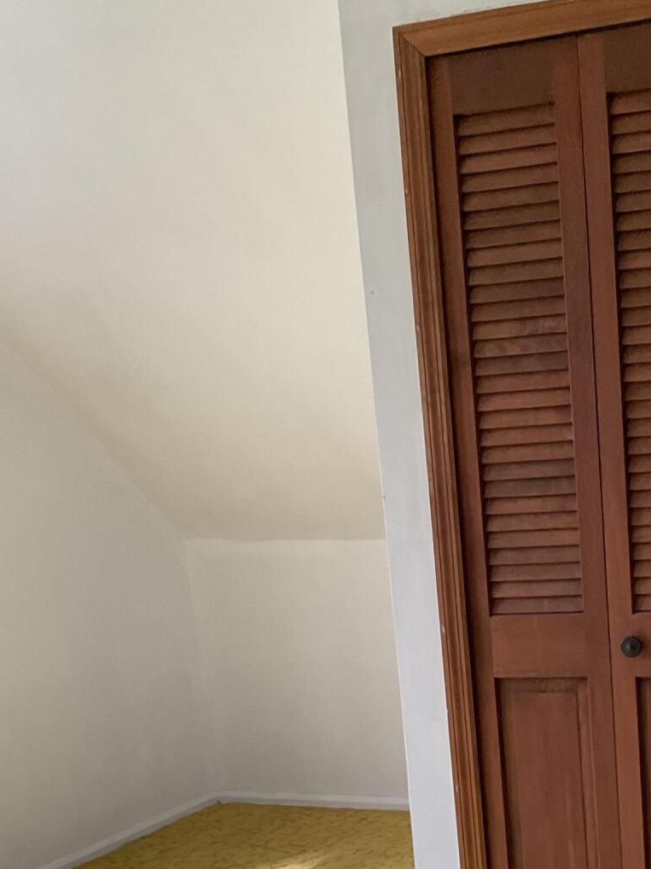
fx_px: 1430
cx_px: 582
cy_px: 751
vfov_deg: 32.4
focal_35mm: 57
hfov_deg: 24.9
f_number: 1.8
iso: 80
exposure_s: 1/60
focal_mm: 3
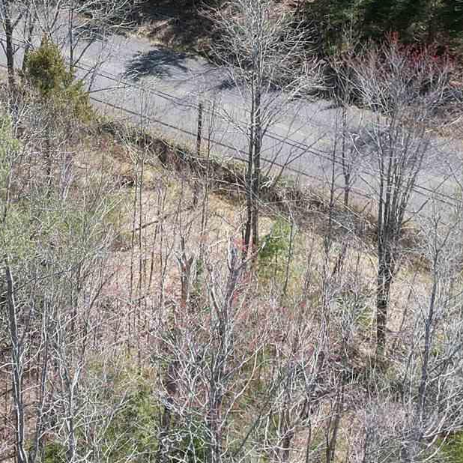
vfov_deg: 18.1
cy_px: -28
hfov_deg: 18.7
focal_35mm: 93
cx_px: 246
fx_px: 1407
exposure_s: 1/800
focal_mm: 8.38
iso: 110
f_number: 2.8
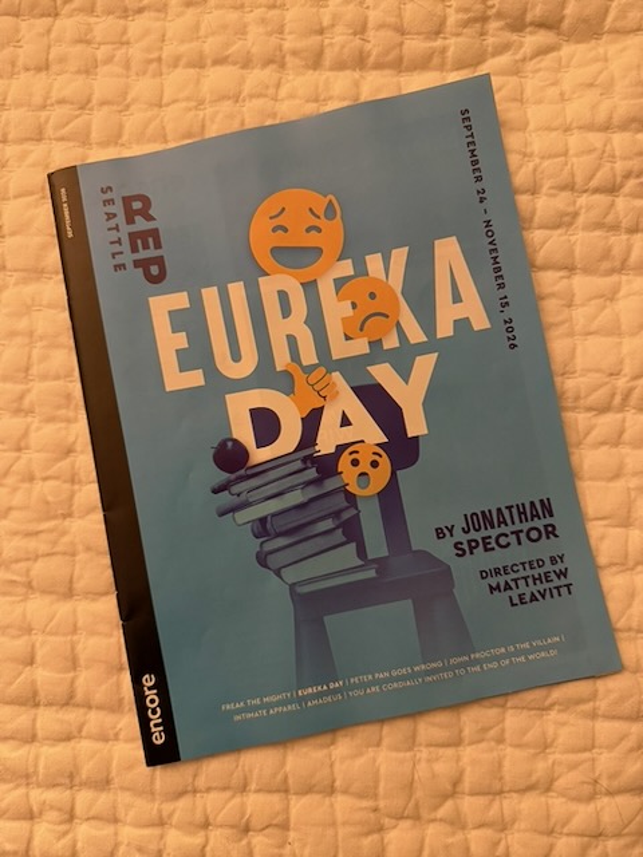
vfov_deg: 71.6
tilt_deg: -85.9
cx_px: 322
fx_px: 594
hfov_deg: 56.8
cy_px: 428
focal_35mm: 24
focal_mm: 6.76
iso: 1000
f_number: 1.78
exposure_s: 1/40
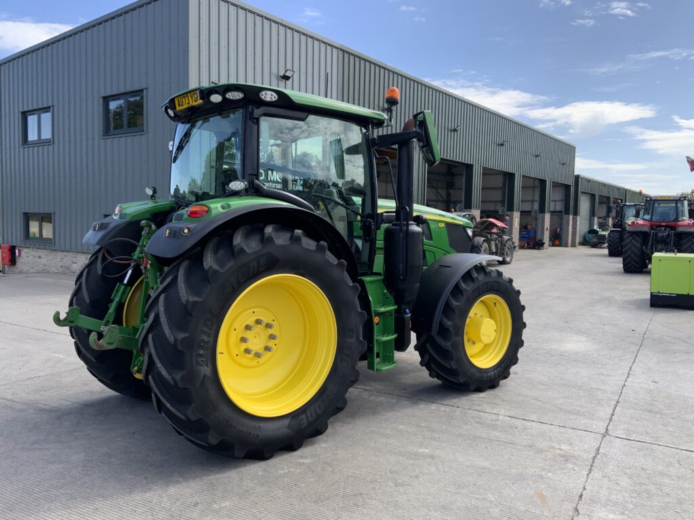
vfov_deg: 48.2
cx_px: 347
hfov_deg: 61.7
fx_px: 581
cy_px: 260
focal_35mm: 29
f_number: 1.8
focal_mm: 3
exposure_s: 1/613
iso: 16
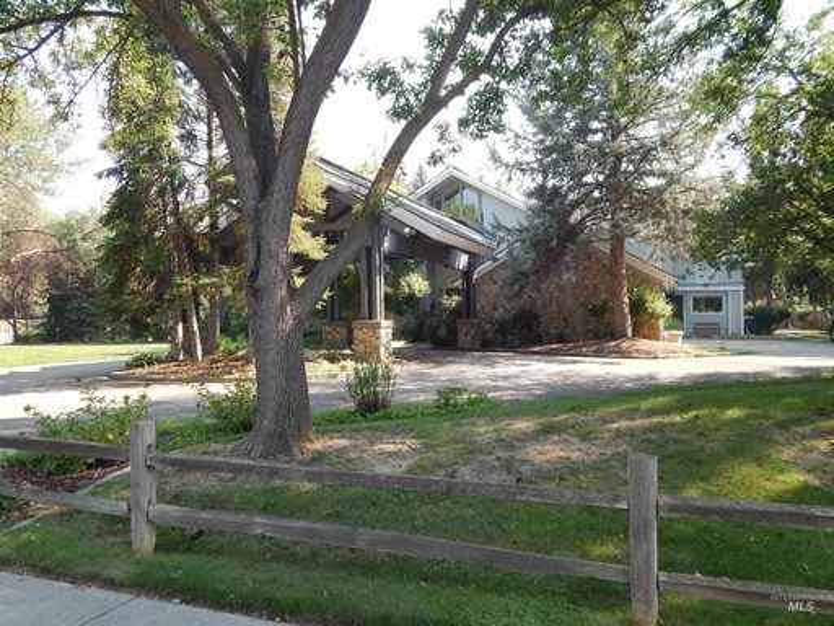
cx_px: 417
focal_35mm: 28
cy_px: 313
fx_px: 675
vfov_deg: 49.7
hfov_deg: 63.4
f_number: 3.2
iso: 125
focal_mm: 5.1
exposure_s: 1/200
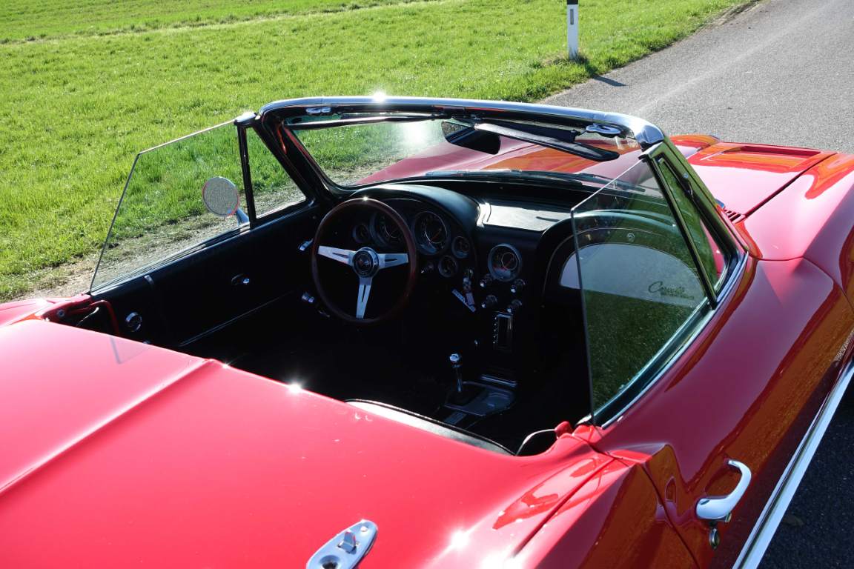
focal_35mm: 37
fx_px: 878
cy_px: 284
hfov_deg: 51.9
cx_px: 427
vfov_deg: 35.9
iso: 125
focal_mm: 13.72
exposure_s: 1/400
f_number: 4
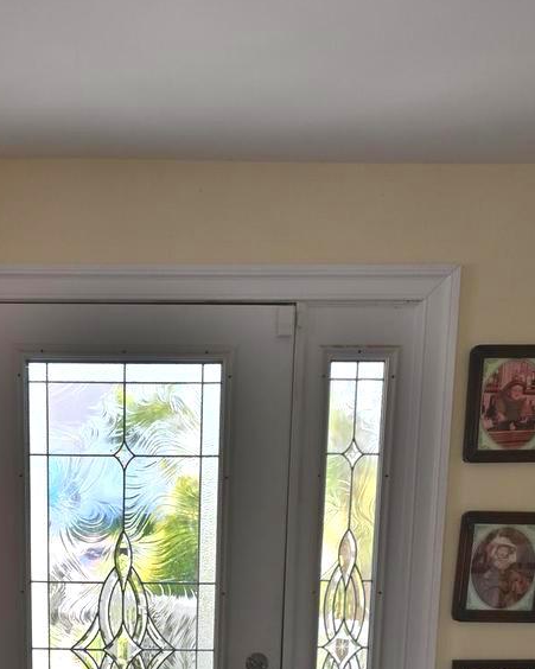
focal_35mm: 46
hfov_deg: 32.0
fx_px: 911
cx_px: 119
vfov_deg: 37.0
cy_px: 638
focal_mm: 18
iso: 640
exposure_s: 1/80
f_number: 9
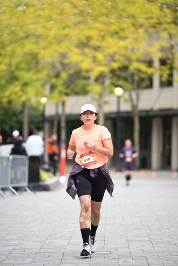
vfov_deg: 10.3
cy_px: 133
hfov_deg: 6.9
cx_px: 89
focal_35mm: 200
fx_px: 1482
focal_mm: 200
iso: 640
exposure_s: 1/1600
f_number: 2.8
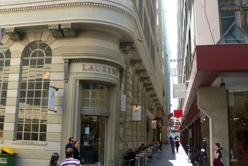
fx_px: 262
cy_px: 81
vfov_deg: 35.1
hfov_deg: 50.7
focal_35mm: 38
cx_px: 125
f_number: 3.2
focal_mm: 6
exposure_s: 1/100
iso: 80
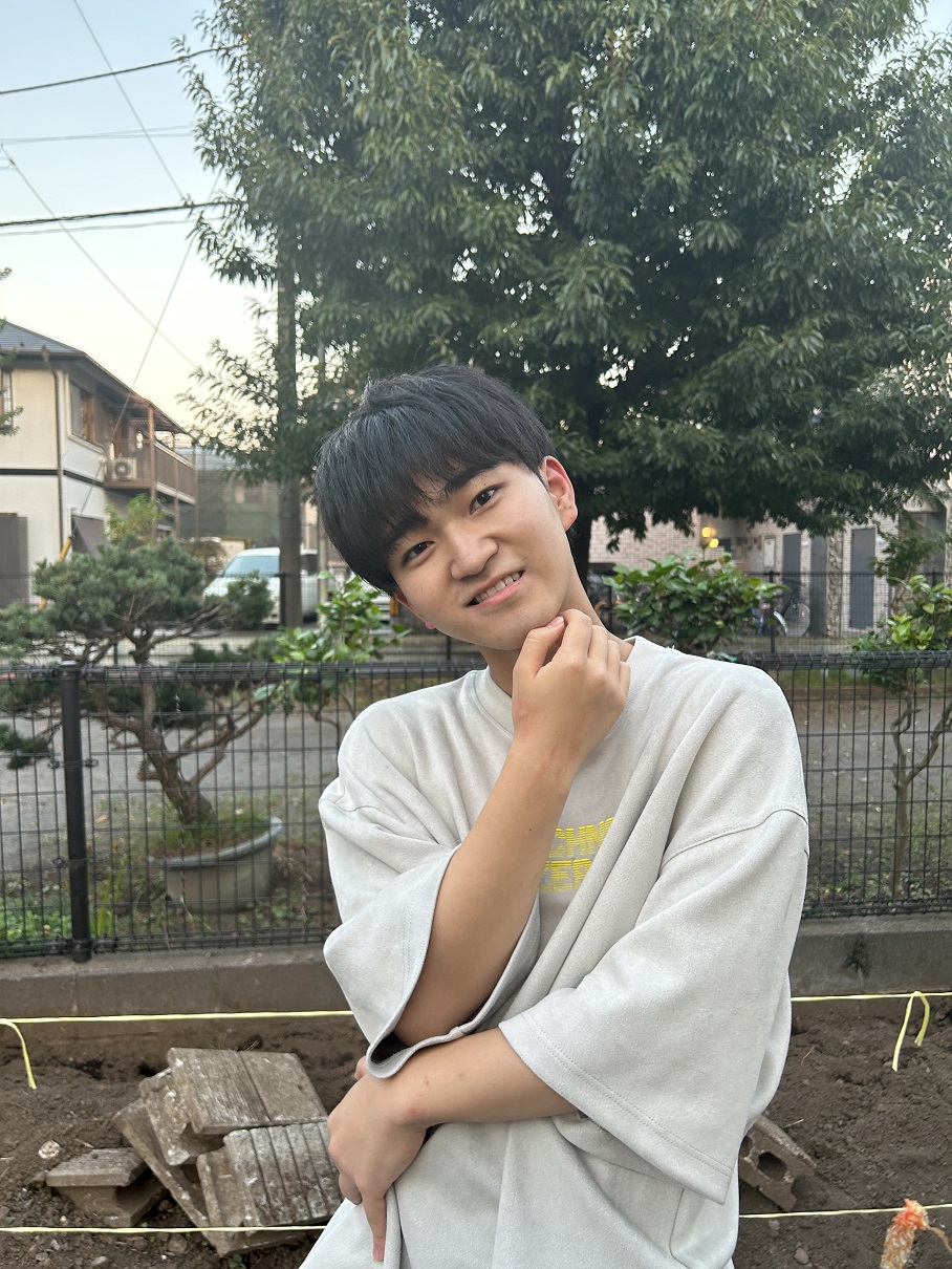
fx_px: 953
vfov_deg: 67.3
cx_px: 476
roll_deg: -1.1
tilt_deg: -3.2
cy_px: 634
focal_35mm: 26
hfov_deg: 53.1
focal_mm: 5.7
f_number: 1.5
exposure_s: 1/121
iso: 100
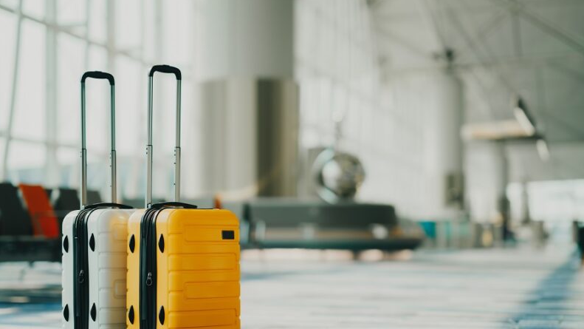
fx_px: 1394
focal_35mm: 90
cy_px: 195
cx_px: 295
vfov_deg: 13.4
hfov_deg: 23.7
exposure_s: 1/400
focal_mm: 85
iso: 125
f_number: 1.8
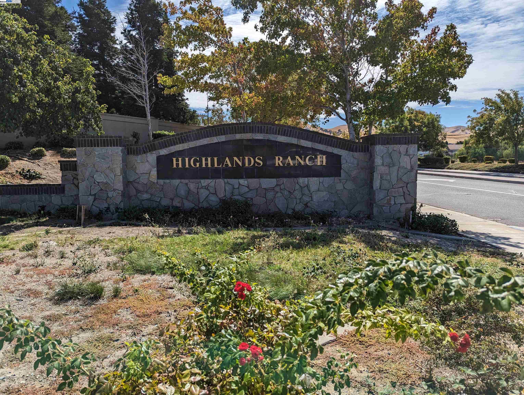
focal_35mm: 24
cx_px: 262
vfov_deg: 56.9
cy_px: 198
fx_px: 364
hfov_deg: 71.5
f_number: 1.85
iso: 47
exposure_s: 1/3774
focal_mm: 6.81
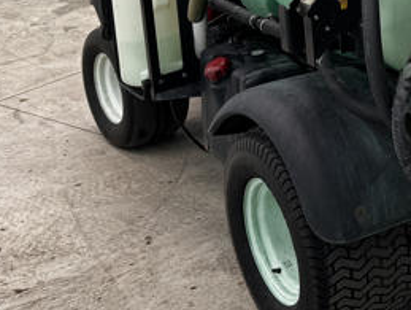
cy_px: -78
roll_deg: +0.7
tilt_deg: -13.2
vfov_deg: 18.7
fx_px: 880
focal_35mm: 74
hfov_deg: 23.2
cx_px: 538
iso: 80
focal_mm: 6.76
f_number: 1.78
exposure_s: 1/120
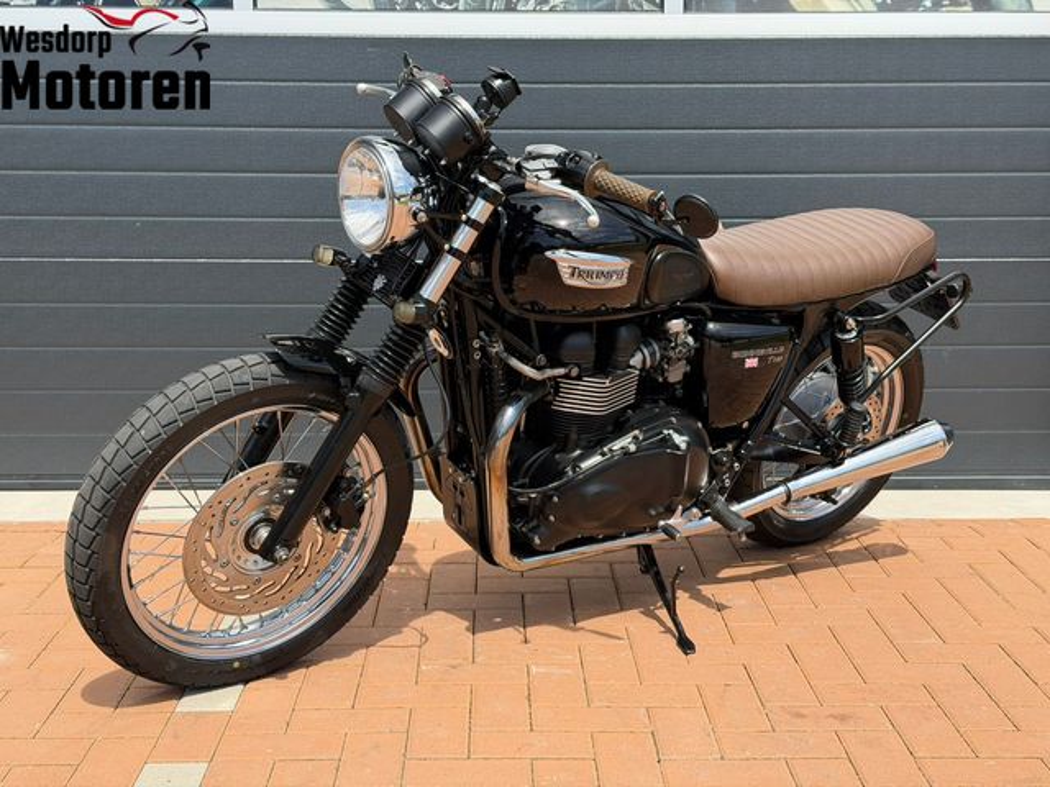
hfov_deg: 39.7
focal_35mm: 48
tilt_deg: -9.4
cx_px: 525
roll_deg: -0.1
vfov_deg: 30.3
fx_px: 1456
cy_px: 394
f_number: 1.78
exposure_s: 1/2865
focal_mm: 6.76
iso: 80
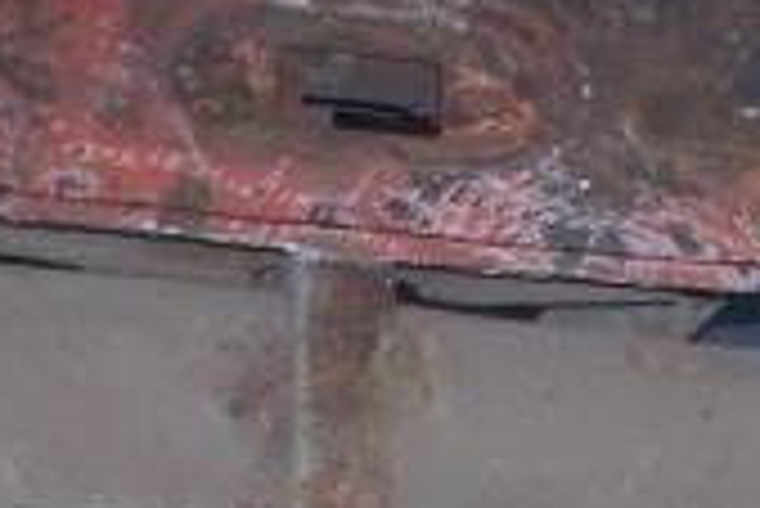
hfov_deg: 12.0
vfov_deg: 7.6
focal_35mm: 171
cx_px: 513
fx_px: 3613
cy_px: 1149
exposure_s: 1/60
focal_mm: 6.2
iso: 100
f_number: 2.8
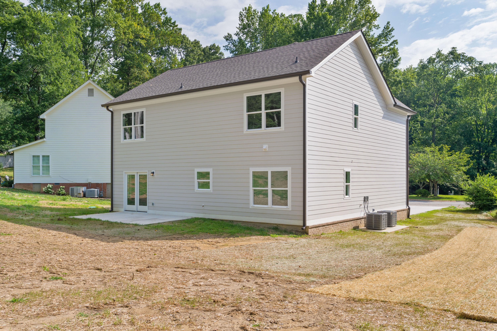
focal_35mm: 30
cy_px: 166
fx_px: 414
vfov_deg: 43.6
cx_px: 248
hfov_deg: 61.9
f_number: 7.1
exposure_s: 1/500
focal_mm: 30
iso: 320
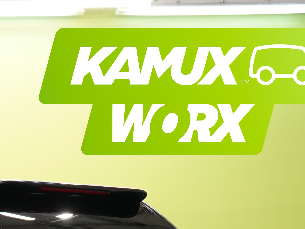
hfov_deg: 10.2
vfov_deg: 7.7
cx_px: -106
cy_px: 325
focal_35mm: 189
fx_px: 1666
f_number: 5
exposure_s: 1/30
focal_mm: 60
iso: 500
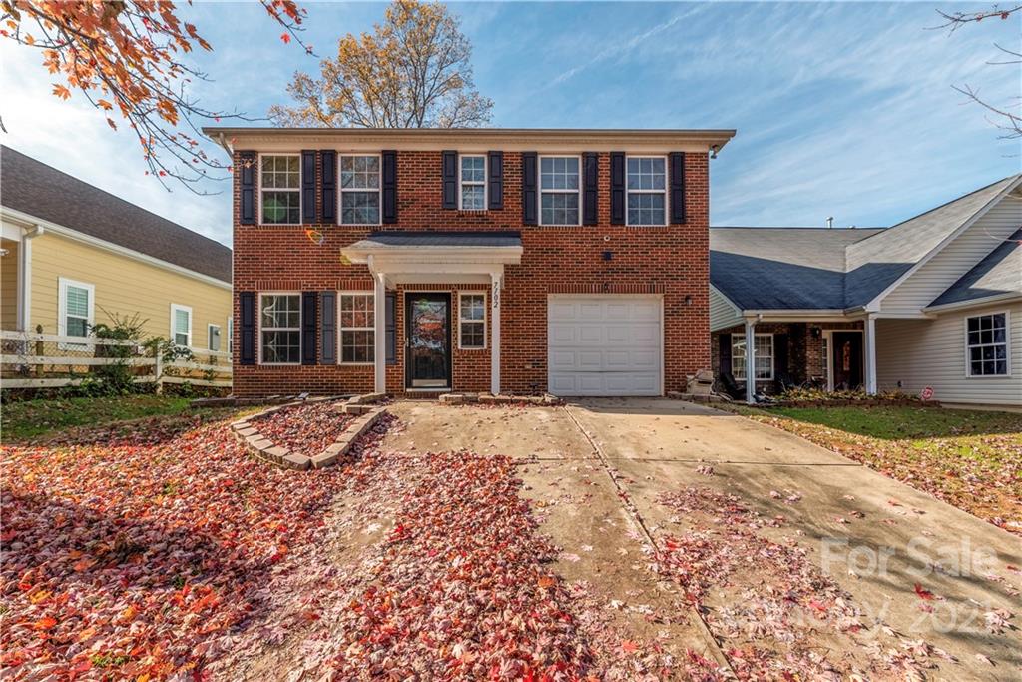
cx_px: 511
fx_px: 397
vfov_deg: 81.2
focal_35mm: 14
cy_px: 341
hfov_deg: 104.2
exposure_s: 1/4000
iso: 320
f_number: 7.1
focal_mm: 14
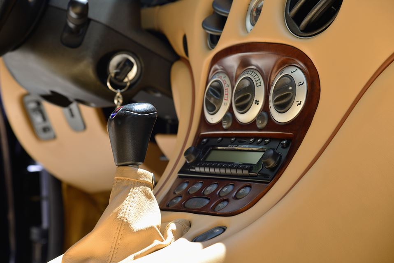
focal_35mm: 120
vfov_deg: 11.4
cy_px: 132
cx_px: 197
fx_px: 1314
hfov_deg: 17.1
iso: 320
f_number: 6.3
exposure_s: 1/160
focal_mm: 120
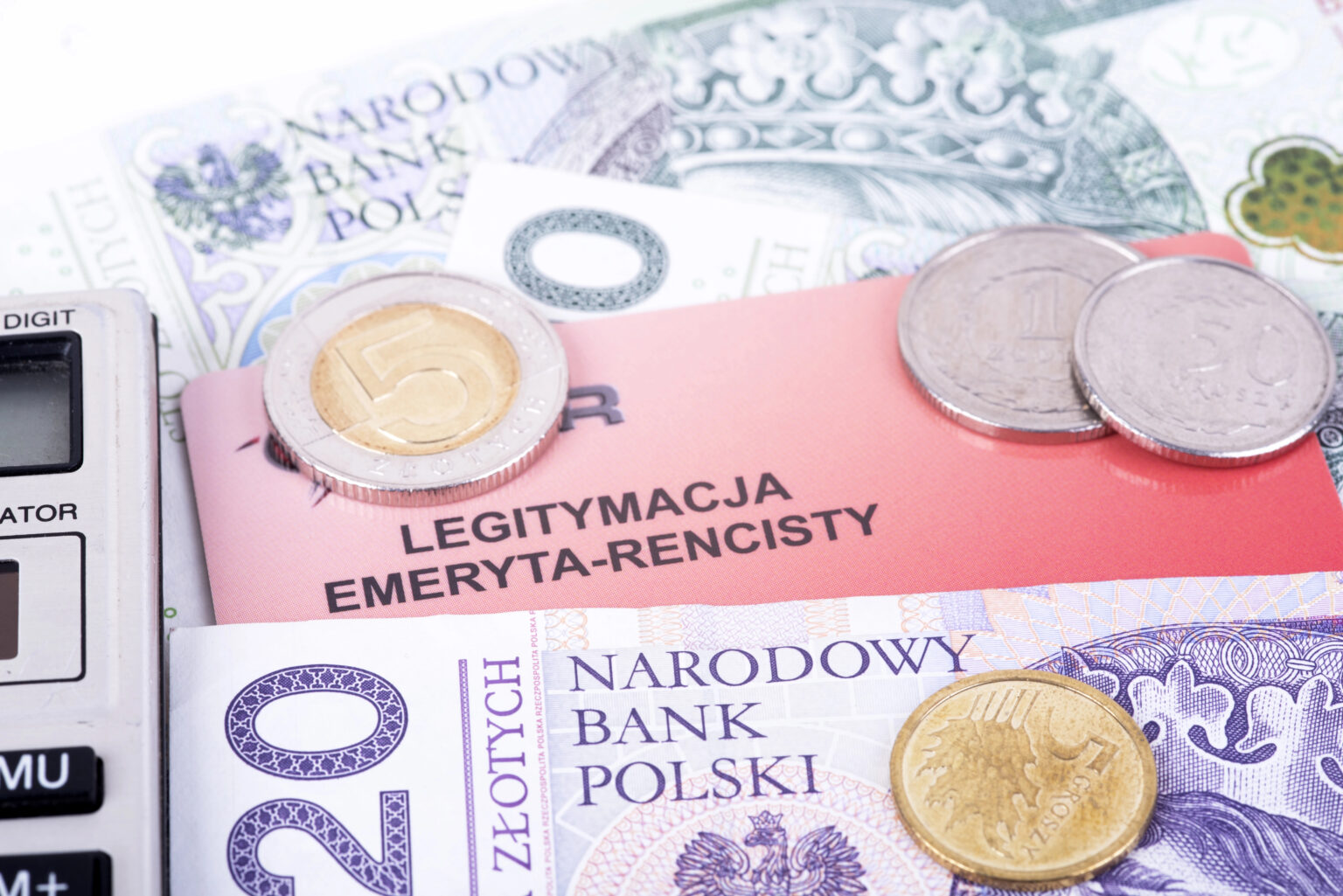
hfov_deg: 19.5
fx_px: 3918
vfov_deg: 13.0
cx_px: 672
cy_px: 448
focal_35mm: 105
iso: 100
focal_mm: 105
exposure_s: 1/125
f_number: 14
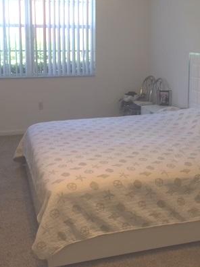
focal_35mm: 47
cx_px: 114
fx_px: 362
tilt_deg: -5.9
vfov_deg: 39.8
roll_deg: -0.8
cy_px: 82
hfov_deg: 30.8
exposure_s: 1/120
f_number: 2.2
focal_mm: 4.15
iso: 50
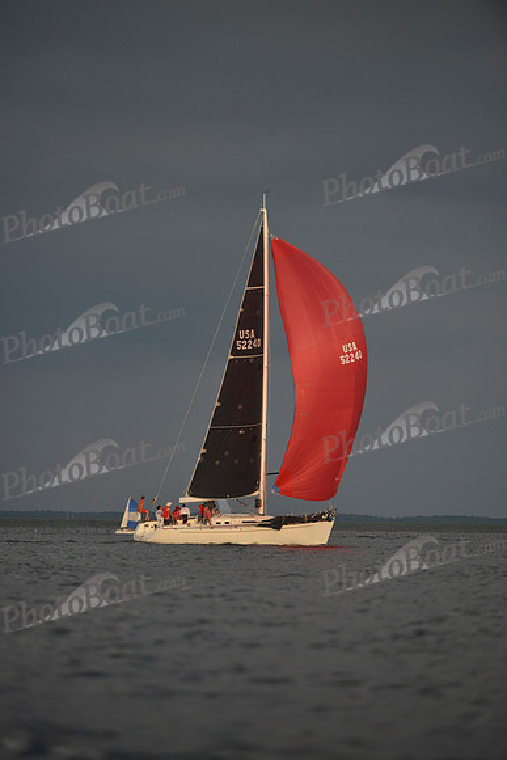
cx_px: 254
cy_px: 380
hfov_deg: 3.4
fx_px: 8444
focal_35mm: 400
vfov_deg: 5.2
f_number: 4
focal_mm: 400
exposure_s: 1/5000
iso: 280
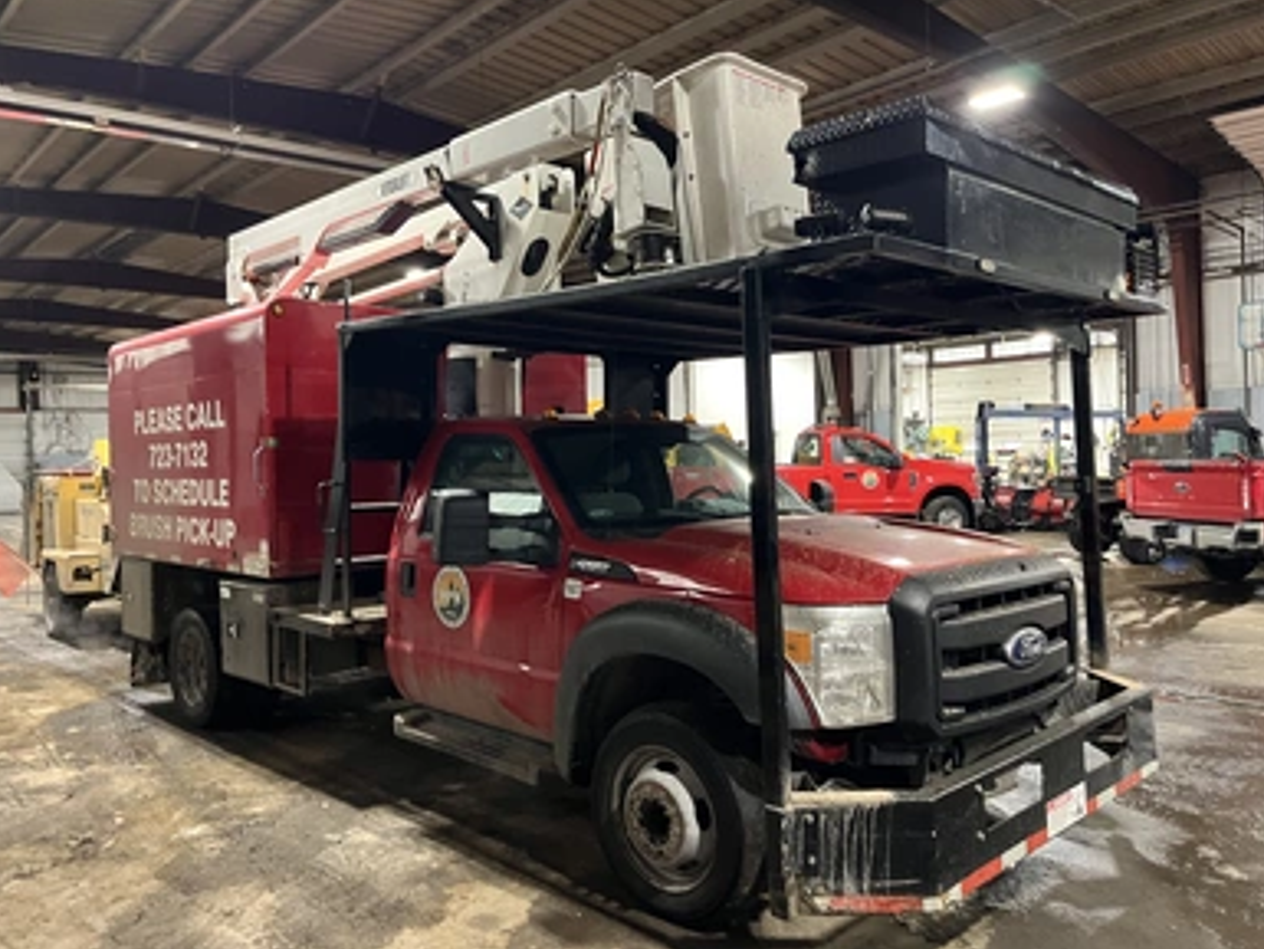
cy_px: 473
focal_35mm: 27
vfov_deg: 51.4
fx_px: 986
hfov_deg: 65.3
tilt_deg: +4.6
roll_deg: -0.4
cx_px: 614
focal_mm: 5.1
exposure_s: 1/40
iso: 500
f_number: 1.6
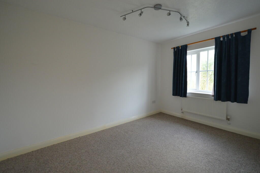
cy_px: 86
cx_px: 130
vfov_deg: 77.2
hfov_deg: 100.4
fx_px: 108
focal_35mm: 15
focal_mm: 10
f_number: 4
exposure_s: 1/60
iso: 400
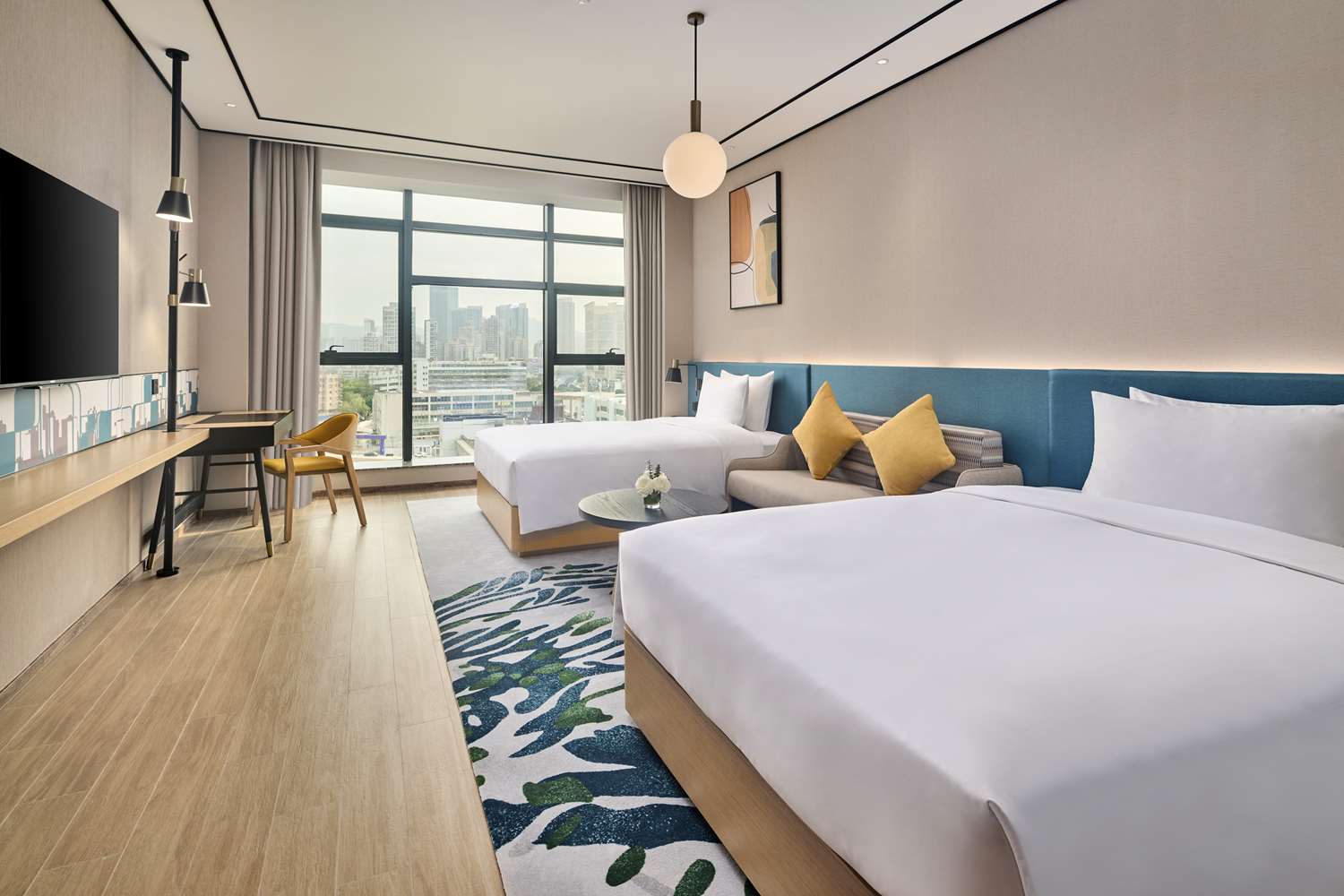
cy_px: 448
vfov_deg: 70.4
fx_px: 635
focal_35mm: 17
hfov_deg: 93.3
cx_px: 672
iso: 200
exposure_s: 1/60
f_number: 11
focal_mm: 17
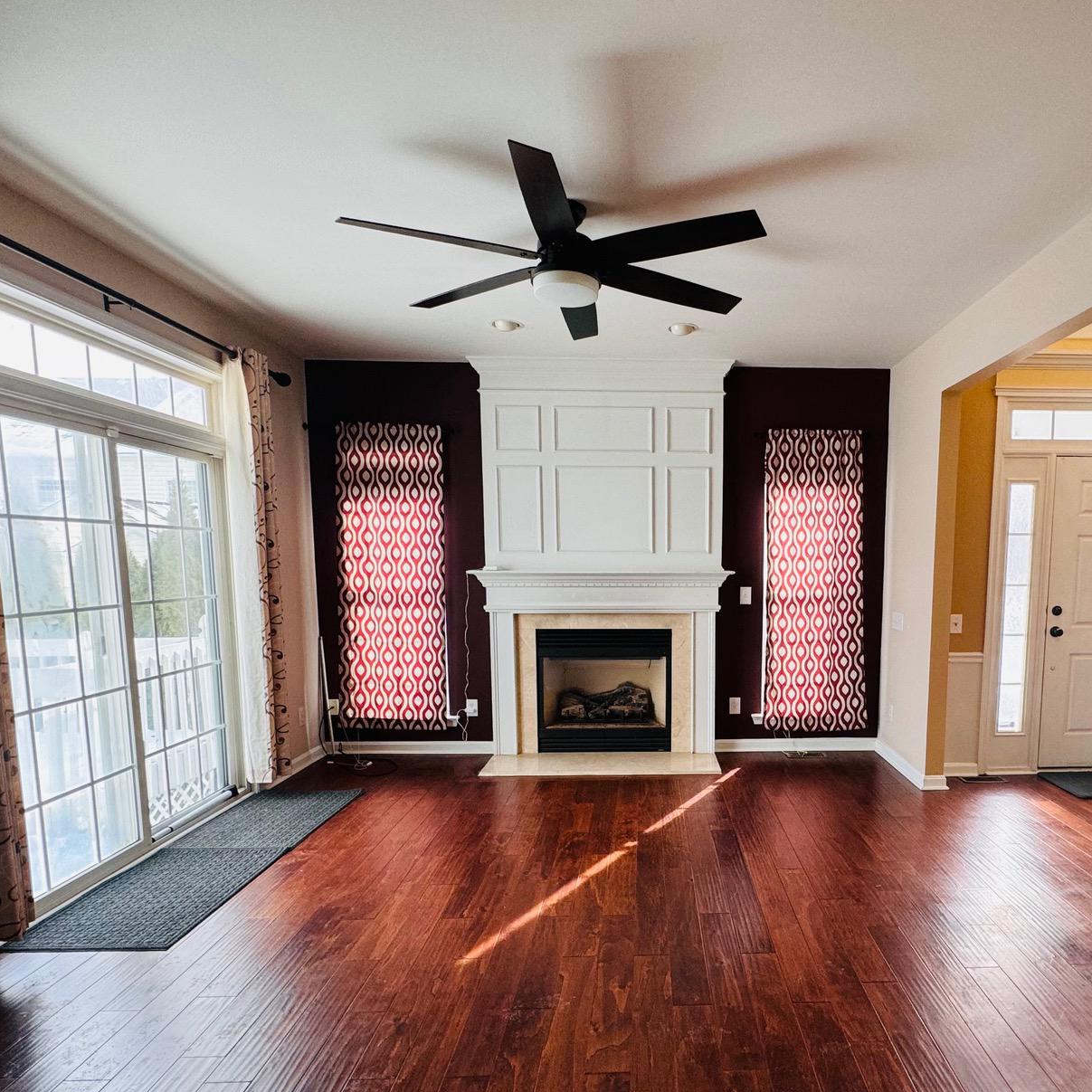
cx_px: 679
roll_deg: -0.1
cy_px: 645
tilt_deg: -7.0
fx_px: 749
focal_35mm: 21
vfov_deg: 71.5
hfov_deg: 71.0
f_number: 2.2
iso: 125
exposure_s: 1/120
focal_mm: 2.22
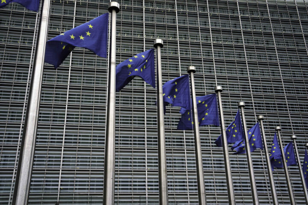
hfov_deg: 50.7
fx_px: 325
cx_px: 154
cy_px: 102
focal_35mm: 38
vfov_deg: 35.1
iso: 500
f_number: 4
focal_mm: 38
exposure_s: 1/800
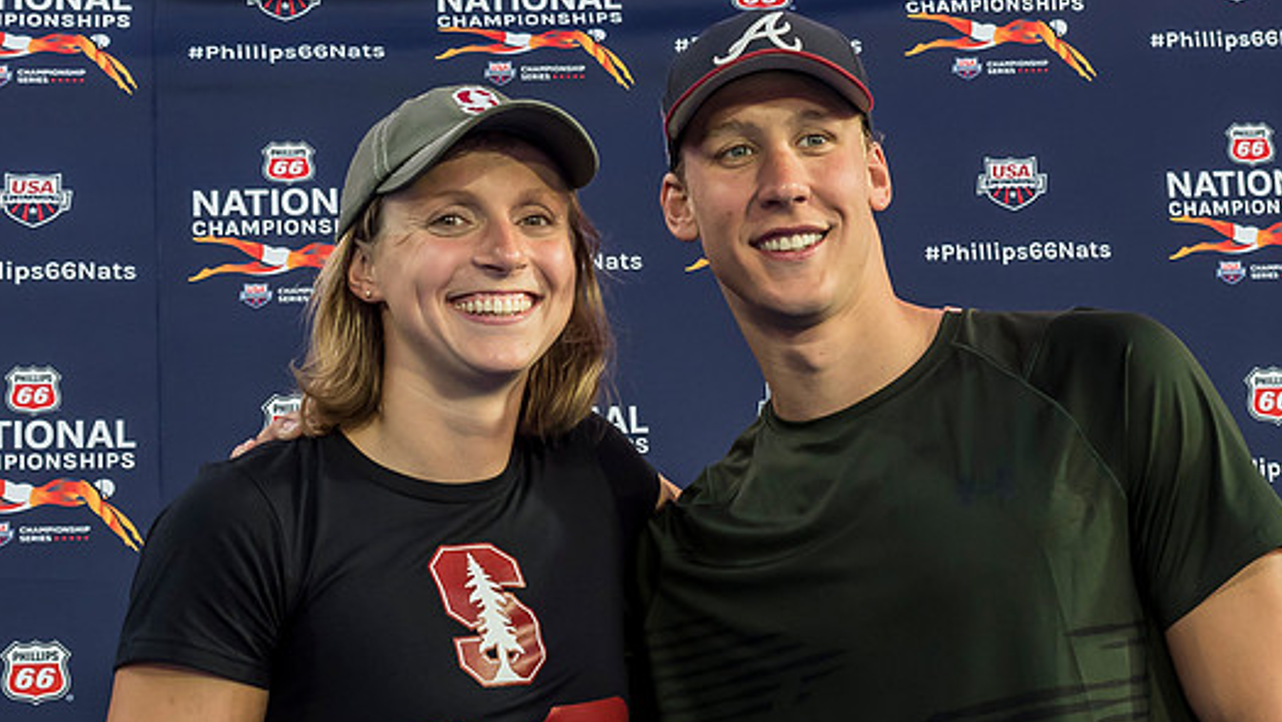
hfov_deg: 21.1
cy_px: 438
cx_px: 777
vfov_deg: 12.0
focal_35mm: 101
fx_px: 3434
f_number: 4
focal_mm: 26
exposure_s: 1/160
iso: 500
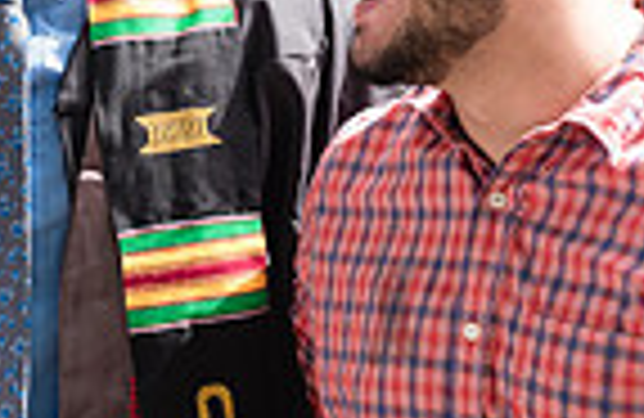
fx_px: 2752
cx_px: -66
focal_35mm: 155
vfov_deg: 8.7
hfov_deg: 13.1
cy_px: 166
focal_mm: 35
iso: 250
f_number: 4.5
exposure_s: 1/200
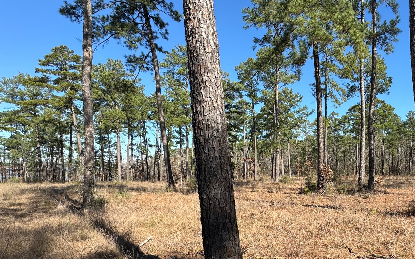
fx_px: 271
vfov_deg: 49.8
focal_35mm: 24
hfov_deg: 69.8
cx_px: 312
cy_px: 181
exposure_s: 1/1048
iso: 50
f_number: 2.2
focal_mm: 2.22
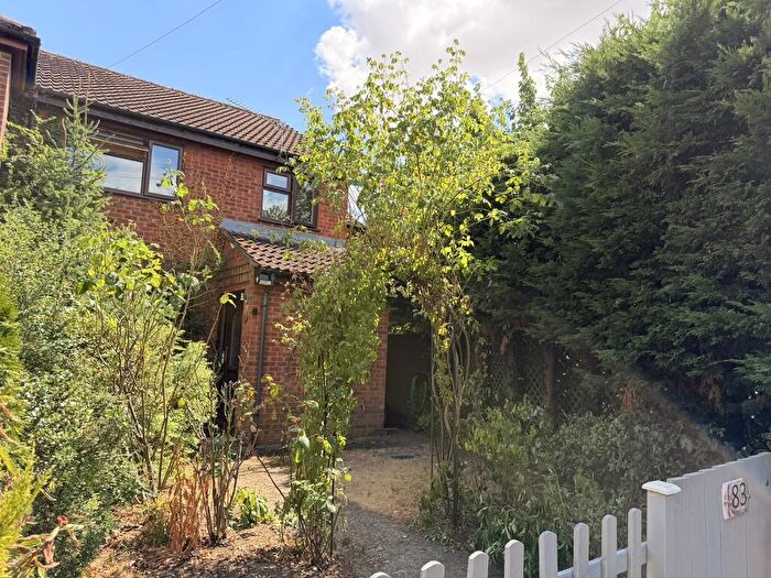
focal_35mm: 24
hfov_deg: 71.6
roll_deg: -2.7
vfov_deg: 56.8
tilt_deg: +5.9
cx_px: 386
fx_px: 535
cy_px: 289
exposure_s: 1/1292
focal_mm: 6.76
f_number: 1.78
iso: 100
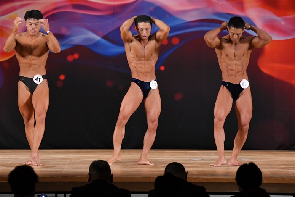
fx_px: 1777
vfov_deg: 6.3
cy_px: 98
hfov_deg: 9.5
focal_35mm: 217
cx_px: 148
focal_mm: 145
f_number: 5.6
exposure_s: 1/400
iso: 3200
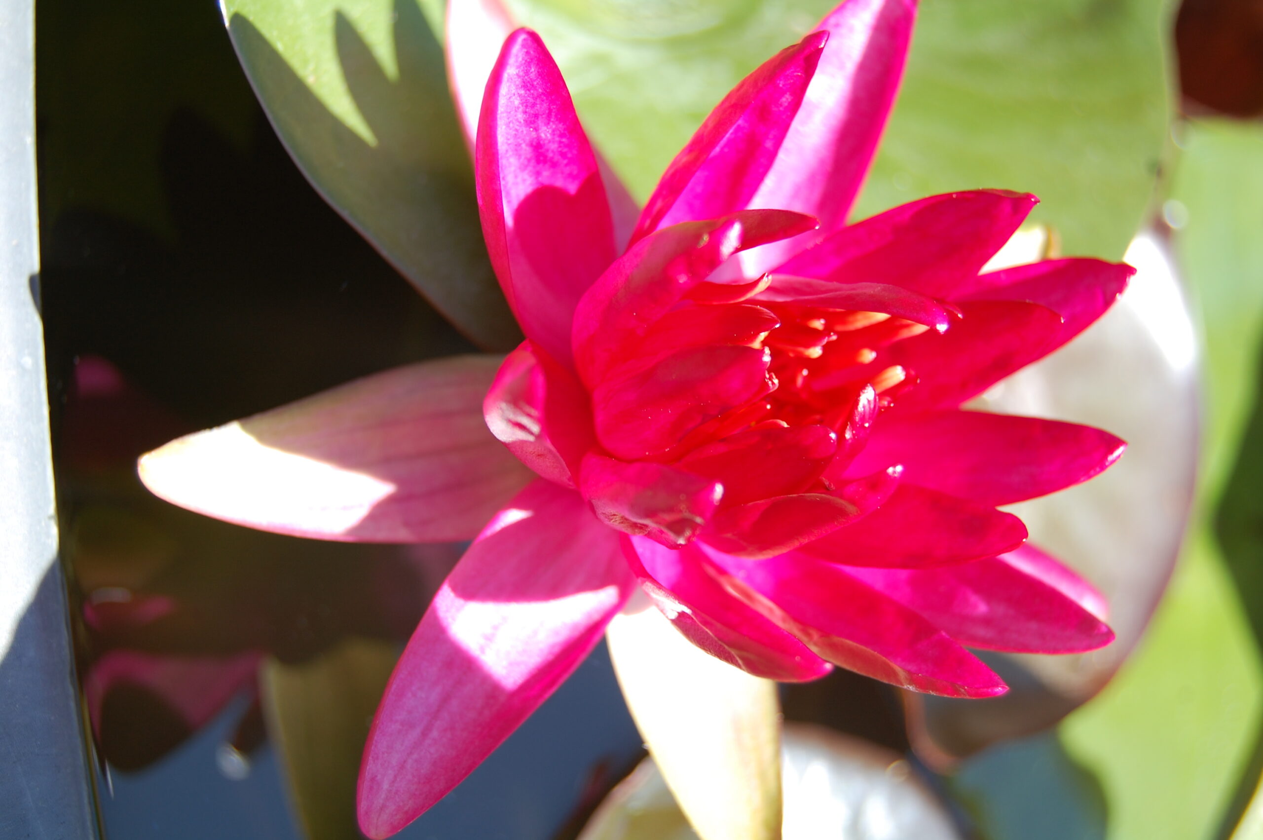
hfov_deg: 29.3
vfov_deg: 19.7
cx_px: 632
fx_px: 2419
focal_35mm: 69
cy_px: 420
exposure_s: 1/160
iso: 200
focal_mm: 46
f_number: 6.3
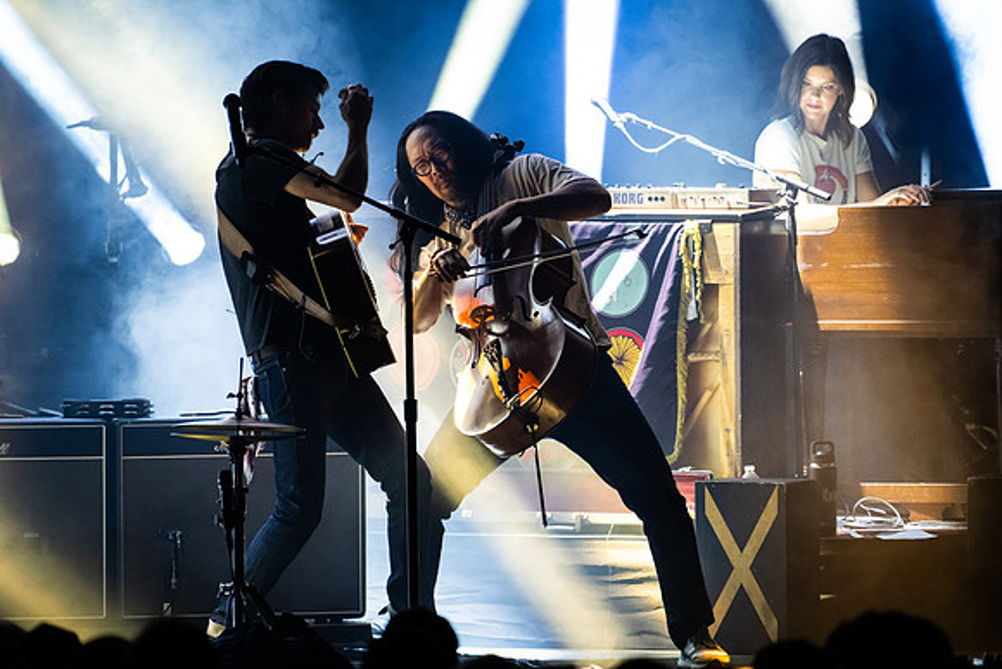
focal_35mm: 500
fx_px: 13919
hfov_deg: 4.1
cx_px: 501
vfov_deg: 2.8
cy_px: 334
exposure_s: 1/160
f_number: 5.6
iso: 4000
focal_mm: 500
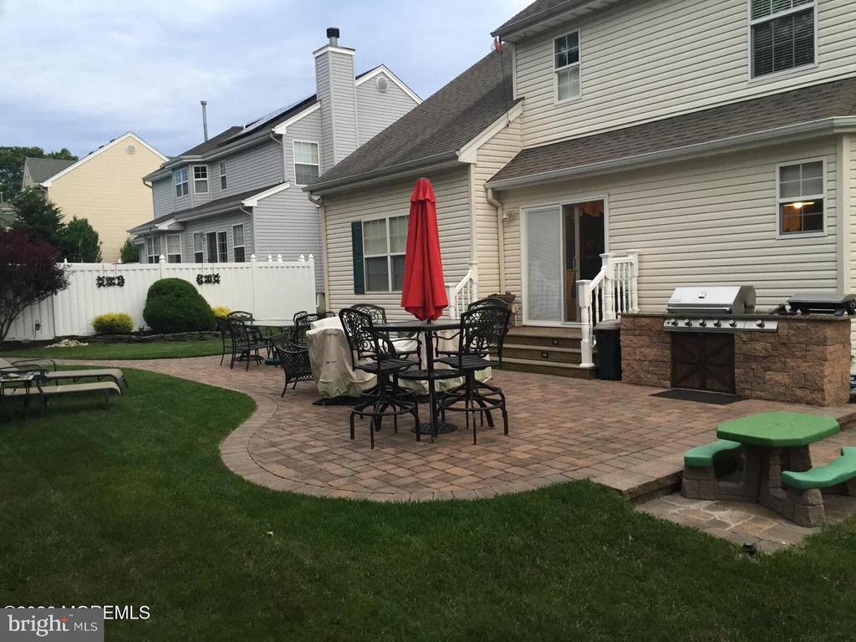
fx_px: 717
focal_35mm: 29
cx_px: 428
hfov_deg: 61.7
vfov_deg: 48.2
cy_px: 321
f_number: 2.2
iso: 40
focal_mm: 4.15
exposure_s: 1/30
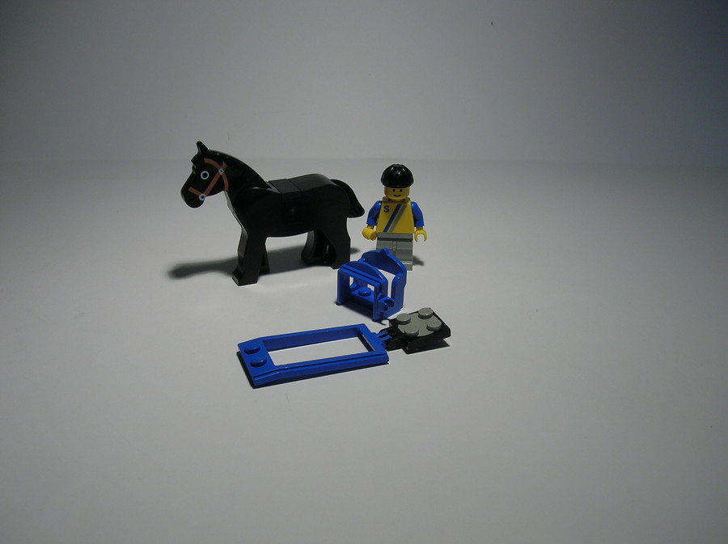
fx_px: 714
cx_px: 364
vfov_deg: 41.7
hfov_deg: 54.0
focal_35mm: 34
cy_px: 272
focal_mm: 5.7
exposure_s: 1/28.8
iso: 50
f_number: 4.9
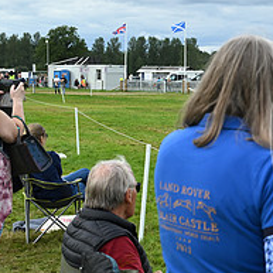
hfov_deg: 15.4
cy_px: 114
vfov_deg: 16.6
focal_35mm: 105
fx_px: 937
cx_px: 400
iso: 720
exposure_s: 1/1250
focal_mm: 41
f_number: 5.6
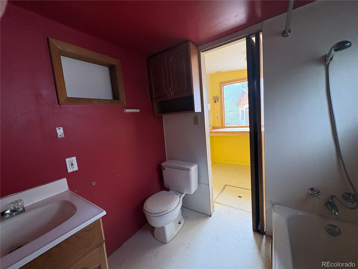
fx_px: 145
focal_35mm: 14
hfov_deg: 102.1
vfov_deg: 85.7
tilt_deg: -3.7
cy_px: 134
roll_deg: +5.7
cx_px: 179
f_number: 2.2
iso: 200
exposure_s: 1/69
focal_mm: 2.22
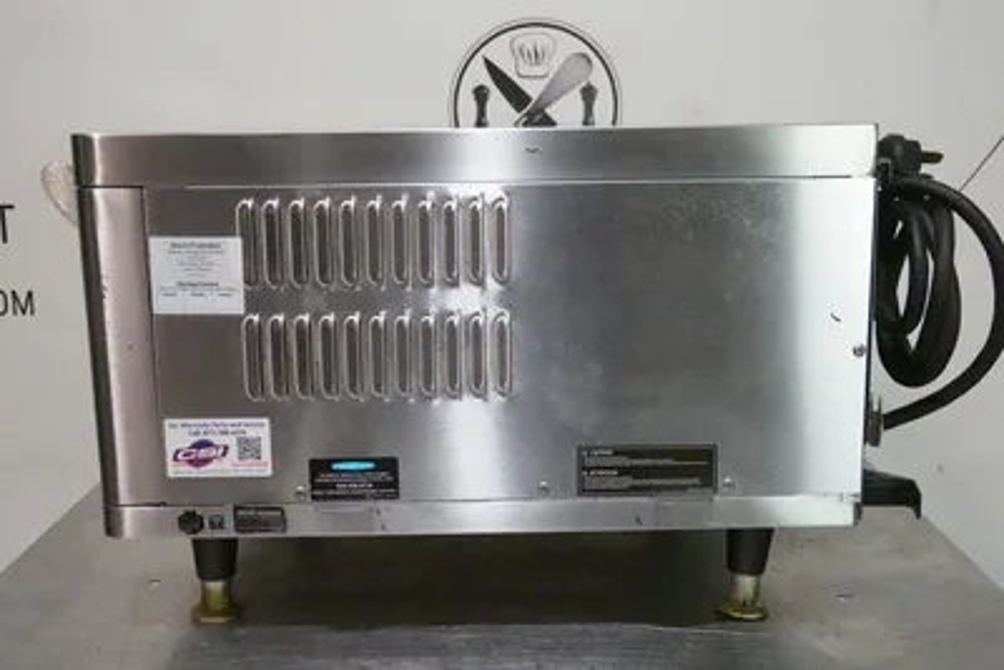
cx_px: 502
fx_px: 1116
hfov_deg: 48.4
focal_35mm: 40
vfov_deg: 33.4
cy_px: 335
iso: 6400
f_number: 4
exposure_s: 1/320
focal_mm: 14.99
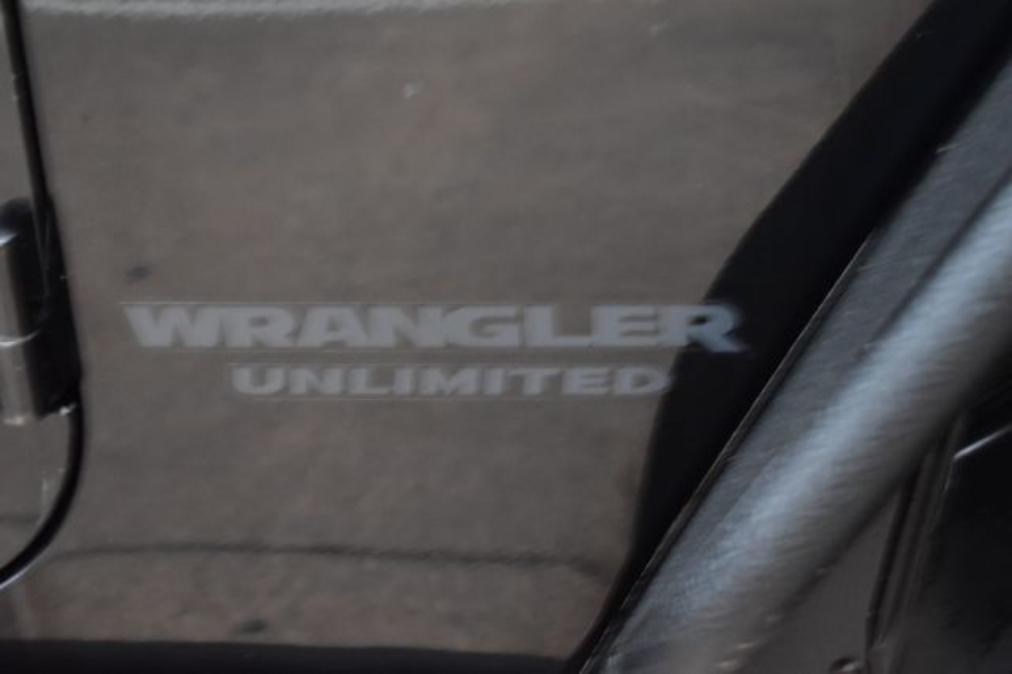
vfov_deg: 16.5
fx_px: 2318
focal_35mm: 82
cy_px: 337
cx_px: 506
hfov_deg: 24.6
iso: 1600
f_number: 5.6
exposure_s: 1/2
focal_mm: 55
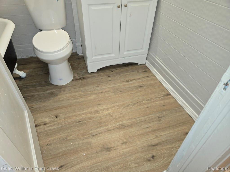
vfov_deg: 58.9
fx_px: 153
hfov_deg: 73.9
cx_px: 115
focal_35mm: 23
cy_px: 86
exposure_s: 1/24
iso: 100
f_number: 1.8
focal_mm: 5.4
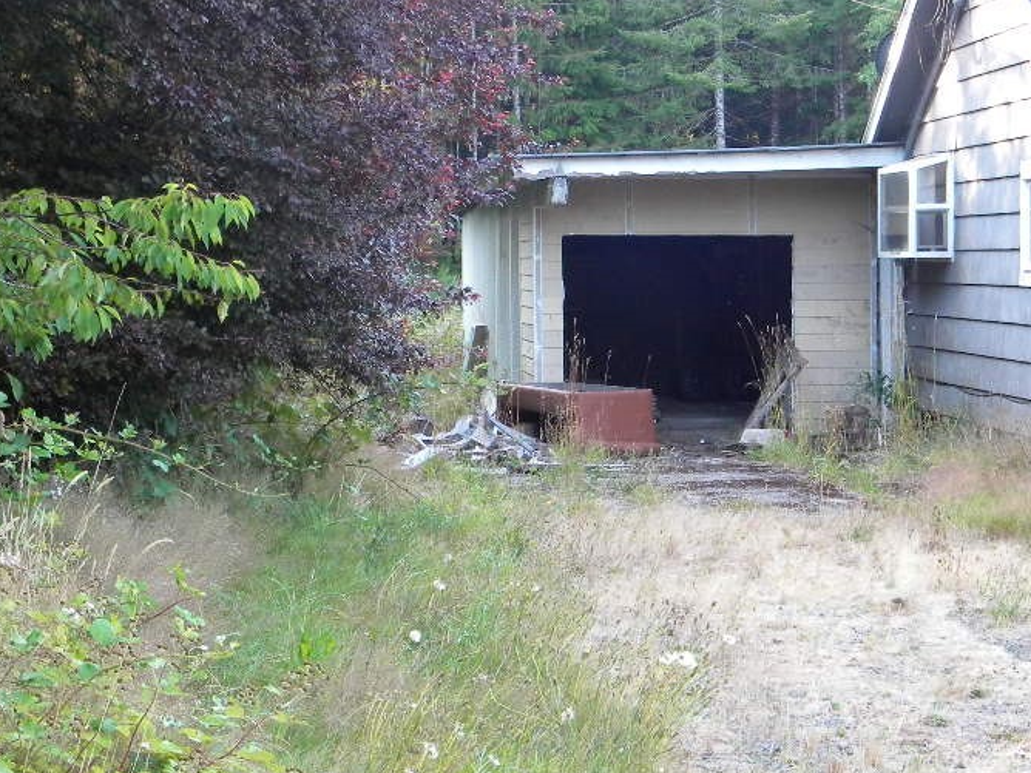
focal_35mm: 72
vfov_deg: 20.4
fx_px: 2144
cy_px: 393
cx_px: 611
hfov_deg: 27.0
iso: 194
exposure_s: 1/53.1
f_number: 3.9
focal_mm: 8.6
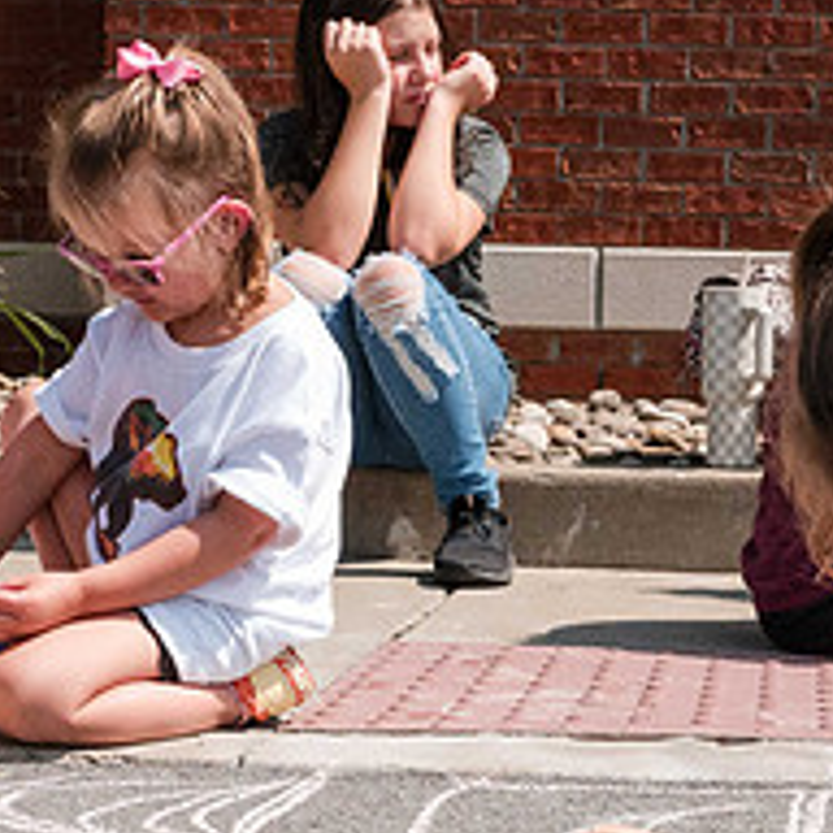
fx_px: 2668
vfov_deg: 17.5
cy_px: 708
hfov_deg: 17.6
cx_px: 680
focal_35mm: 98
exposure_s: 1/5000
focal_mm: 35
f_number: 16
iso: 6400
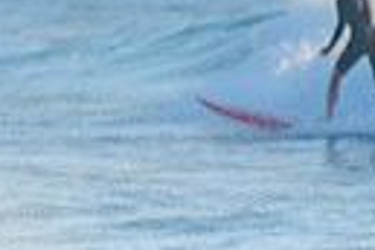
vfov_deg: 0.5
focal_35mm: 2747
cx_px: -469
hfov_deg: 0.8
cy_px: 376
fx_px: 28612
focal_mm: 500
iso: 500
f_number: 5.6
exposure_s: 1/2000
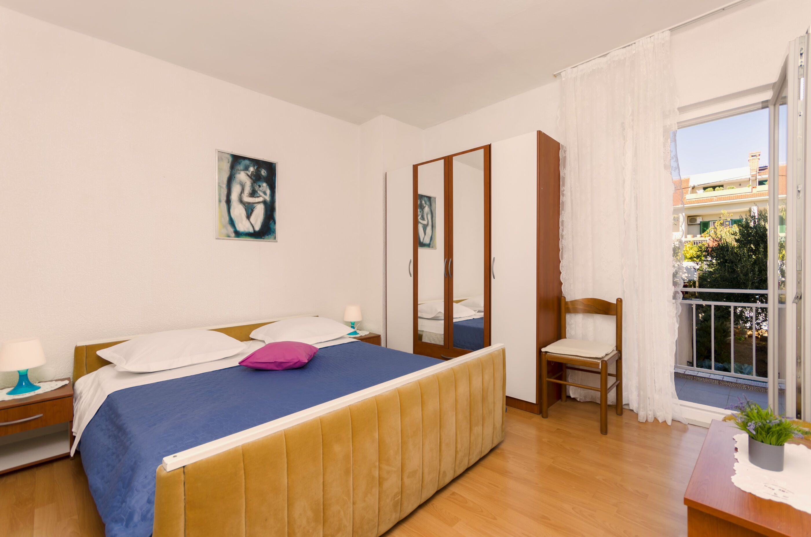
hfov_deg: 100.5
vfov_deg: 77.1
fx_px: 337
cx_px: 406
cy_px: 268
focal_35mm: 15
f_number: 6.3
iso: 100
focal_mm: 10
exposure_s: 1/125
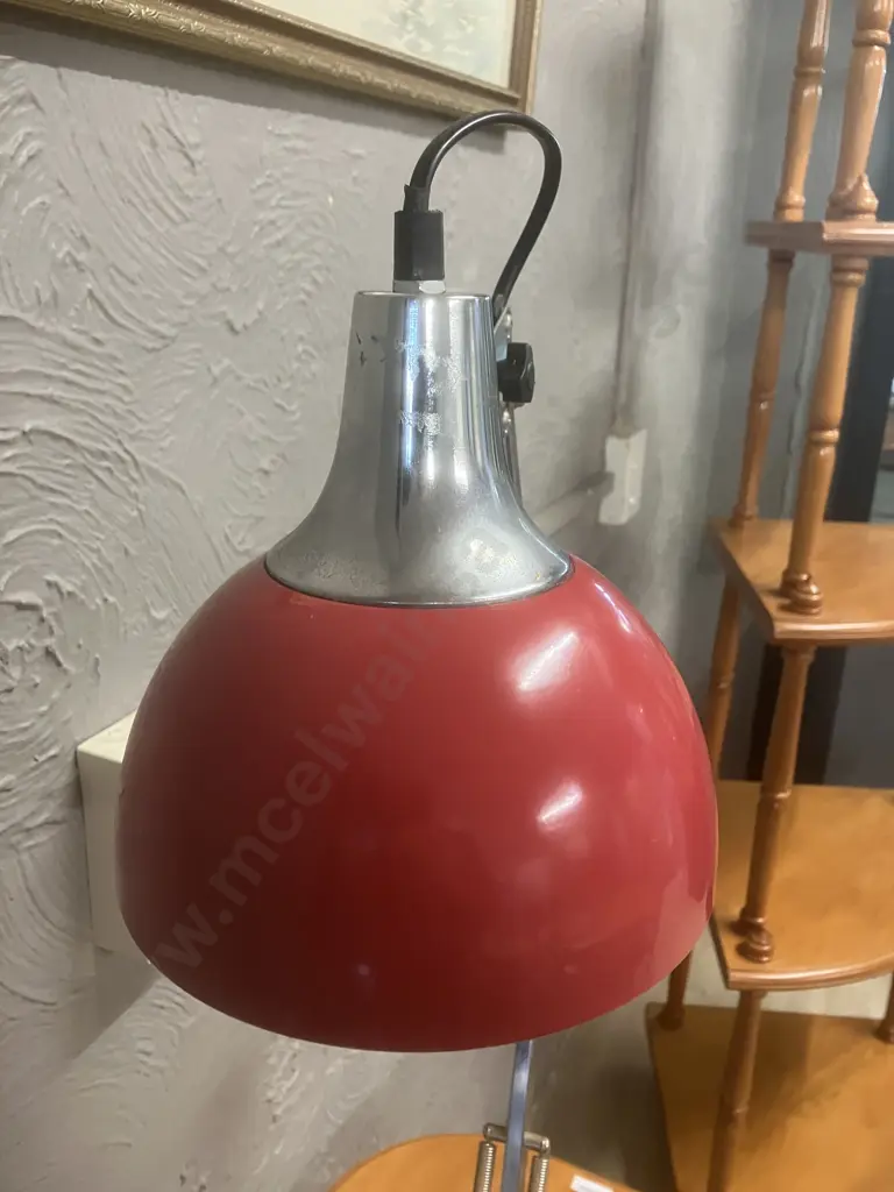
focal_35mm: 28
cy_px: 596
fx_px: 964
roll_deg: -2.1
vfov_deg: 63.4
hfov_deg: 49.7
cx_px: 447
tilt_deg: -18.6
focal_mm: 3.99
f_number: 1.8
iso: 250
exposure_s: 1/33
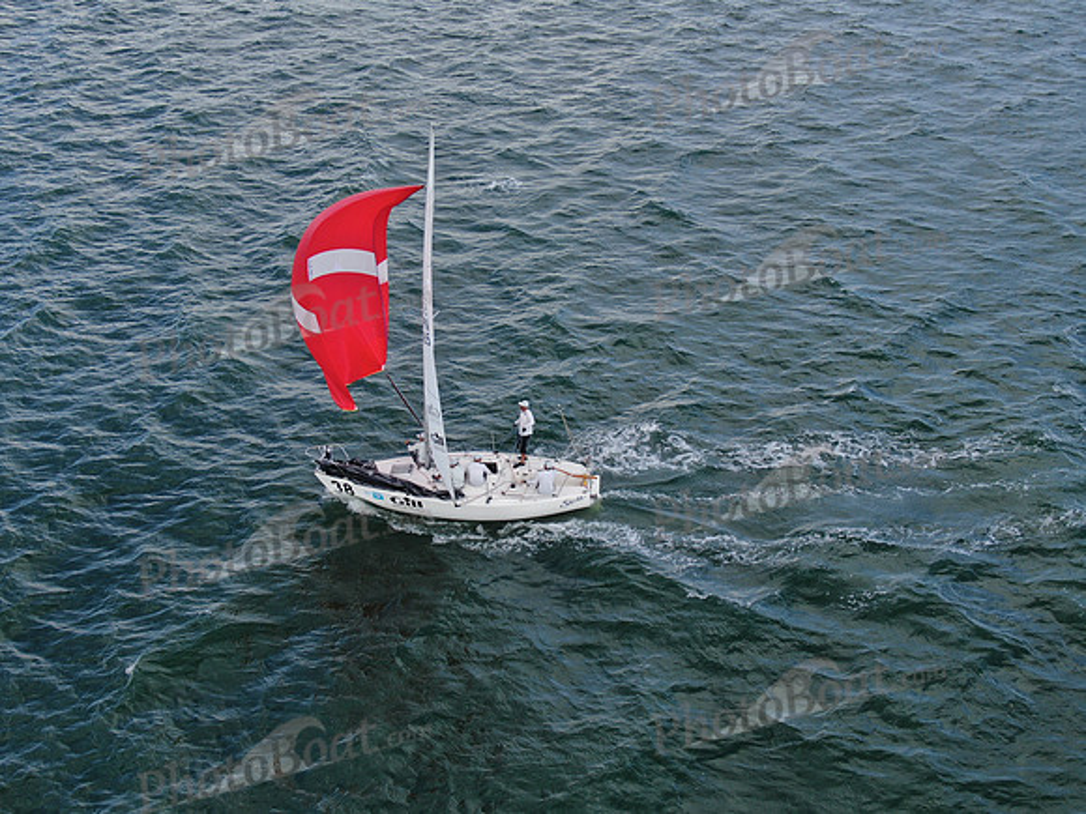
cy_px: 407
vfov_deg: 30.3
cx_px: 543
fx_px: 1506
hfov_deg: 39.7
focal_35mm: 48
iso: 100
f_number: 3.8
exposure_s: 1/400
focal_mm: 8.6
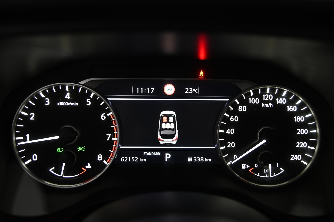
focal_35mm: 38
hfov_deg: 50.7
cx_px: 167
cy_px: 111
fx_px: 352
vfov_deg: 35.0
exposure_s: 1/30
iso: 1000
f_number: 4
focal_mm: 38
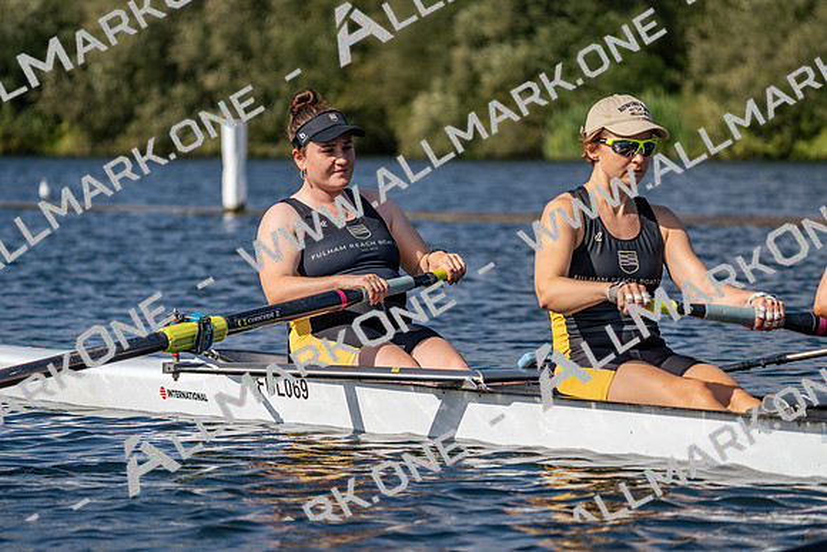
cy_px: 276
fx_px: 4595
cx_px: 414
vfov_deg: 6.9
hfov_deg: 10.3
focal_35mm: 200
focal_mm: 200
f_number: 5.6
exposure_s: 1/1600
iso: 125
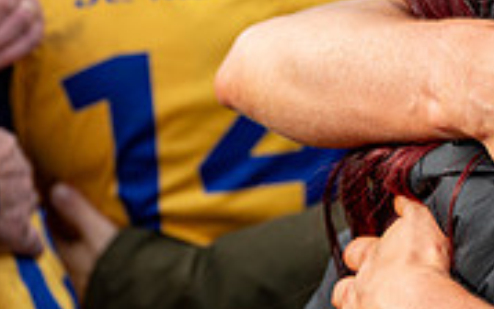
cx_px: 787
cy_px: -112
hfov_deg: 14.8
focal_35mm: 129
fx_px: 1737
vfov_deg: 9.9
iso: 100
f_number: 4
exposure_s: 1/640
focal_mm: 39
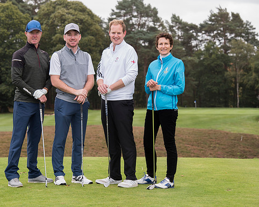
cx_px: 108
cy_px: 103
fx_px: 1042
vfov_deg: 11.4
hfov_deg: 14.2
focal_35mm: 136
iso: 400
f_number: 7.1
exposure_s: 1/250
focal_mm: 120
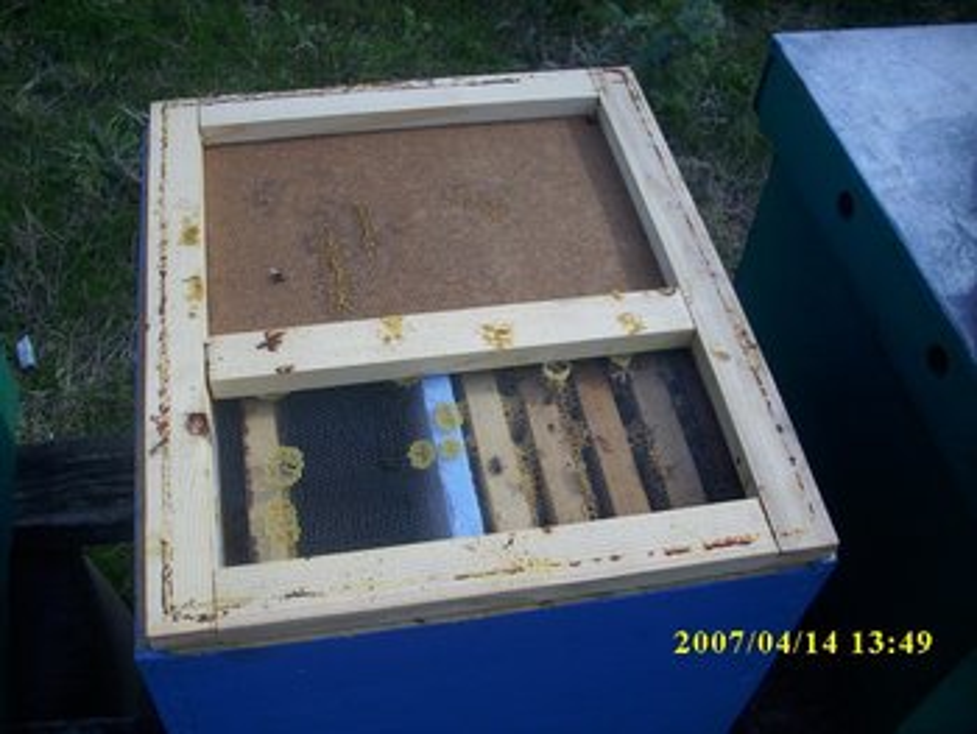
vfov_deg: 45.5
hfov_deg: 58.3
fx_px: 876
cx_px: 488
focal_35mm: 31
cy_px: 367
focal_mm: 6.2
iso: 50
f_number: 5.6
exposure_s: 1/369
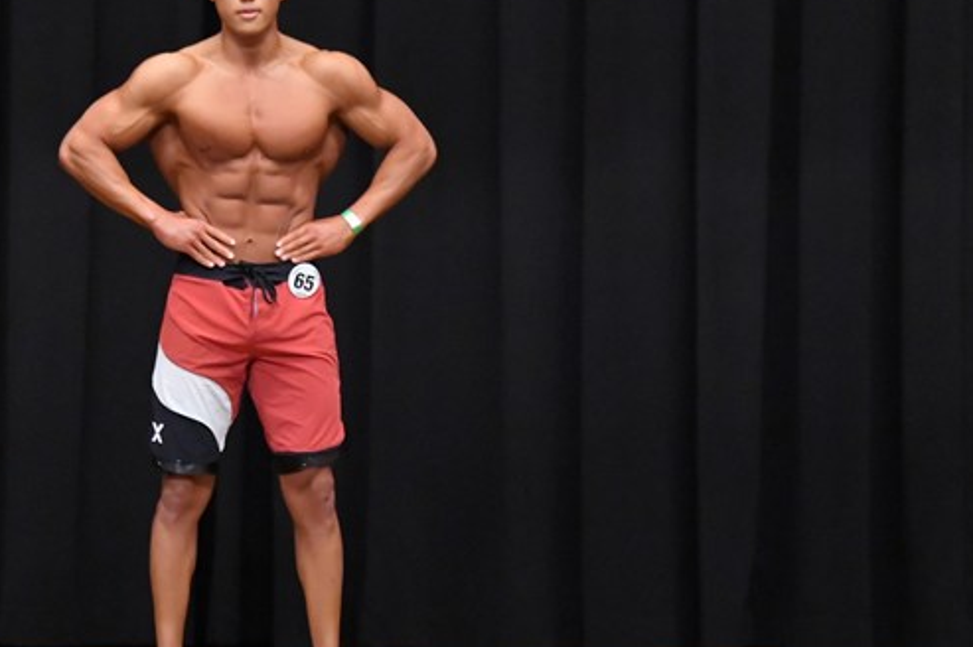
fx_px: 9210
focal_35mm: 341
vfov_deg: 4.0
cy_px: 322
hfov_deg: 6.0
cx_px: 218
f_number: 5.6
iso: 8000
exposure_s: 1/400
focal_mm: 145
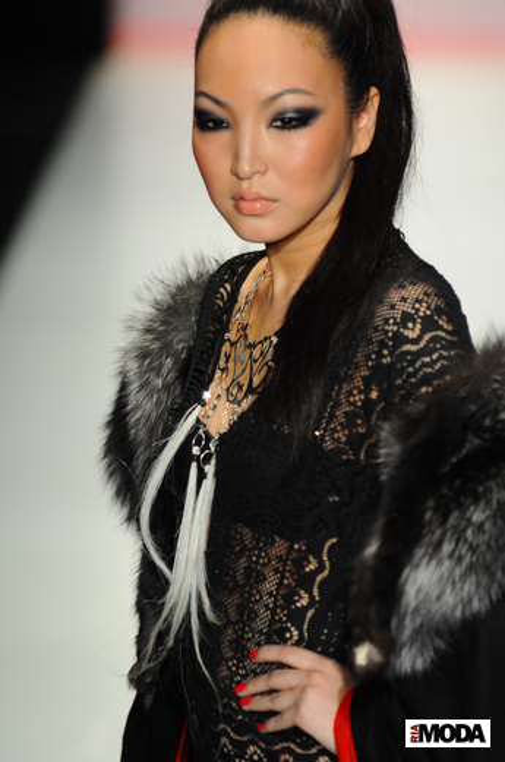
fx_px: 6333
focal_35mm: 300
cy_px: 381
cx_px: 252
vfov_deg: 6.9
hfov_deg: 4.6
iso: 1600
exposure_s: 1/320
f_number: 4
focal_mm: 200
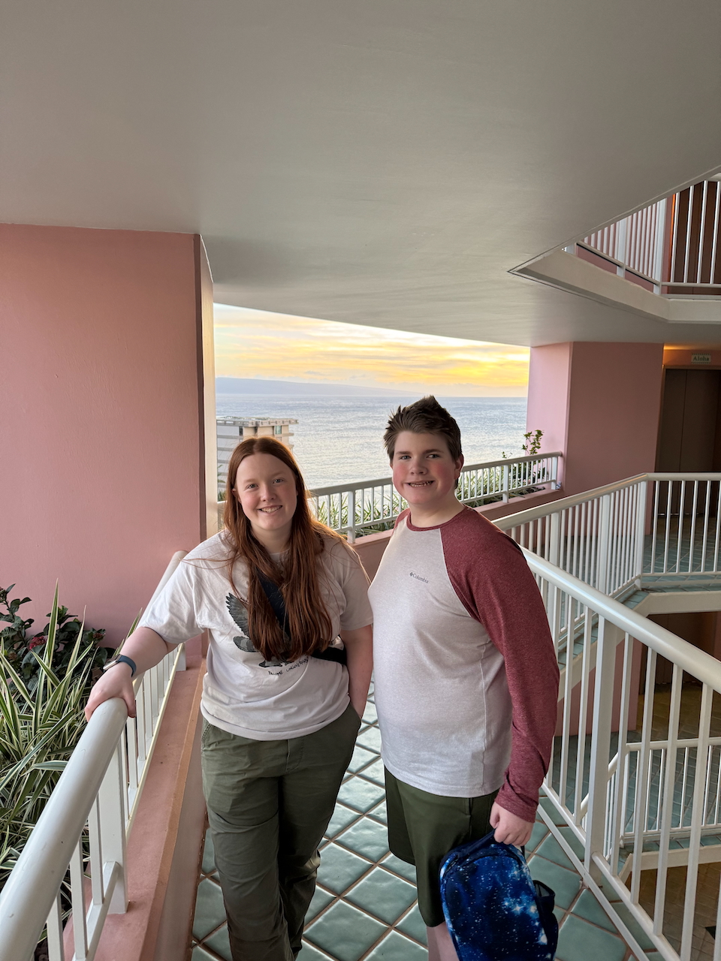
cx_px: 360
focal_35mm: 24
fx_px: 667
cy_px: 480
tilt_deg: -6.9
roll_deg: -0.6
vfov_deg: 71.6
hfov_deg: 56.8
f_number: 1.78
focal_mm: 6.76
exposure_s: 1/120
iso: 200
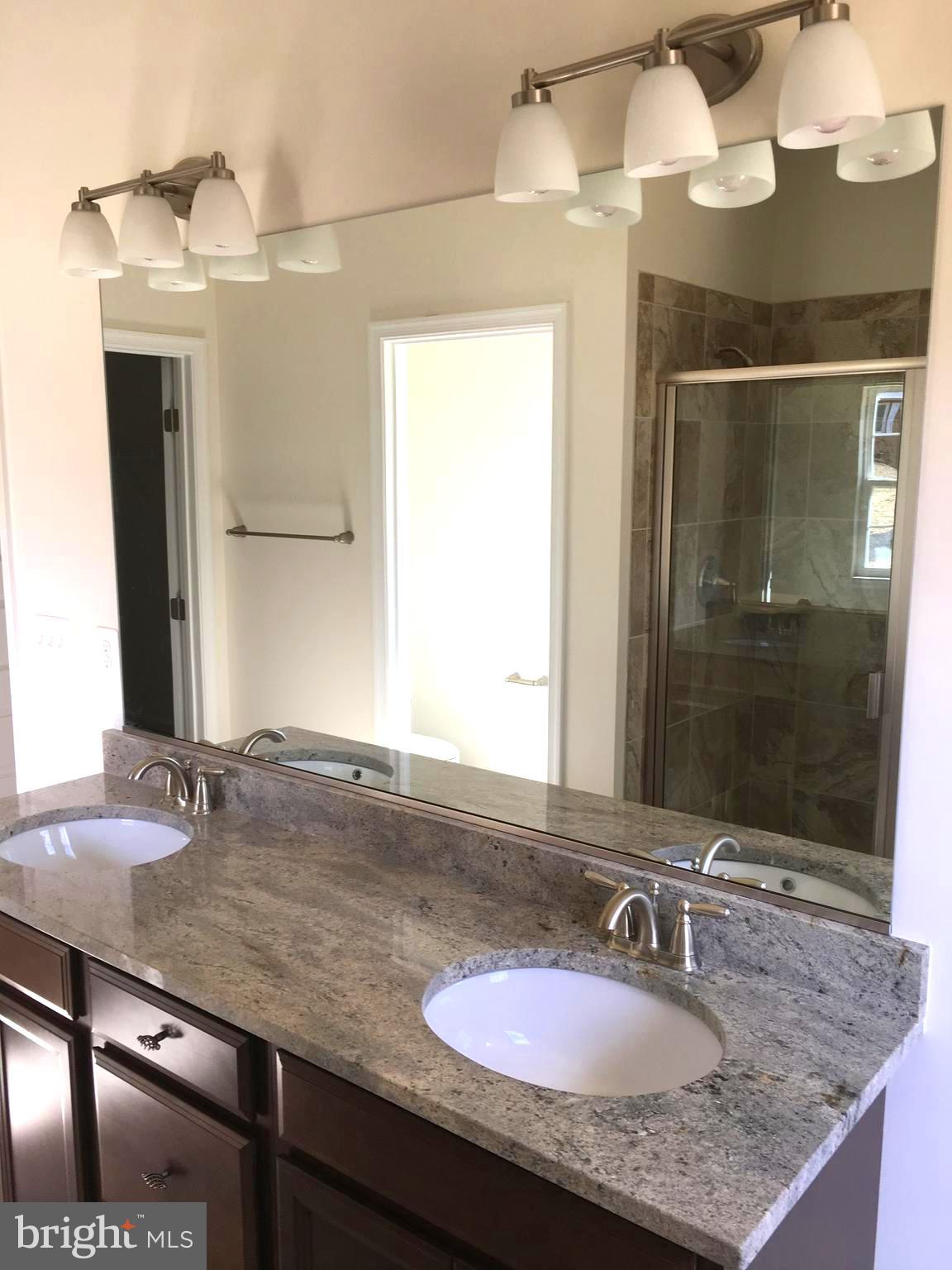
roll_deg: +0.6
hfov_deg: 48.2
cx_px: 476
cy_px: 635
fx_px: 1063
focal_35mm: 29
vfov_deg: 61.7
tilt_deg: -8.4
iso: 32
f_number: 2.2
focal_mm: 4.15
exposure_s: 1/60
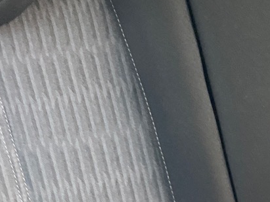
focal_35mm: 114
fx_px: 889
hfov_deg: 16.1
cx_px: 375
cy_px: -3
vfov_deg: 12.8
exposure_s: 1/60
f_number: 1.6
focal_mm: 4.2
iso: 320
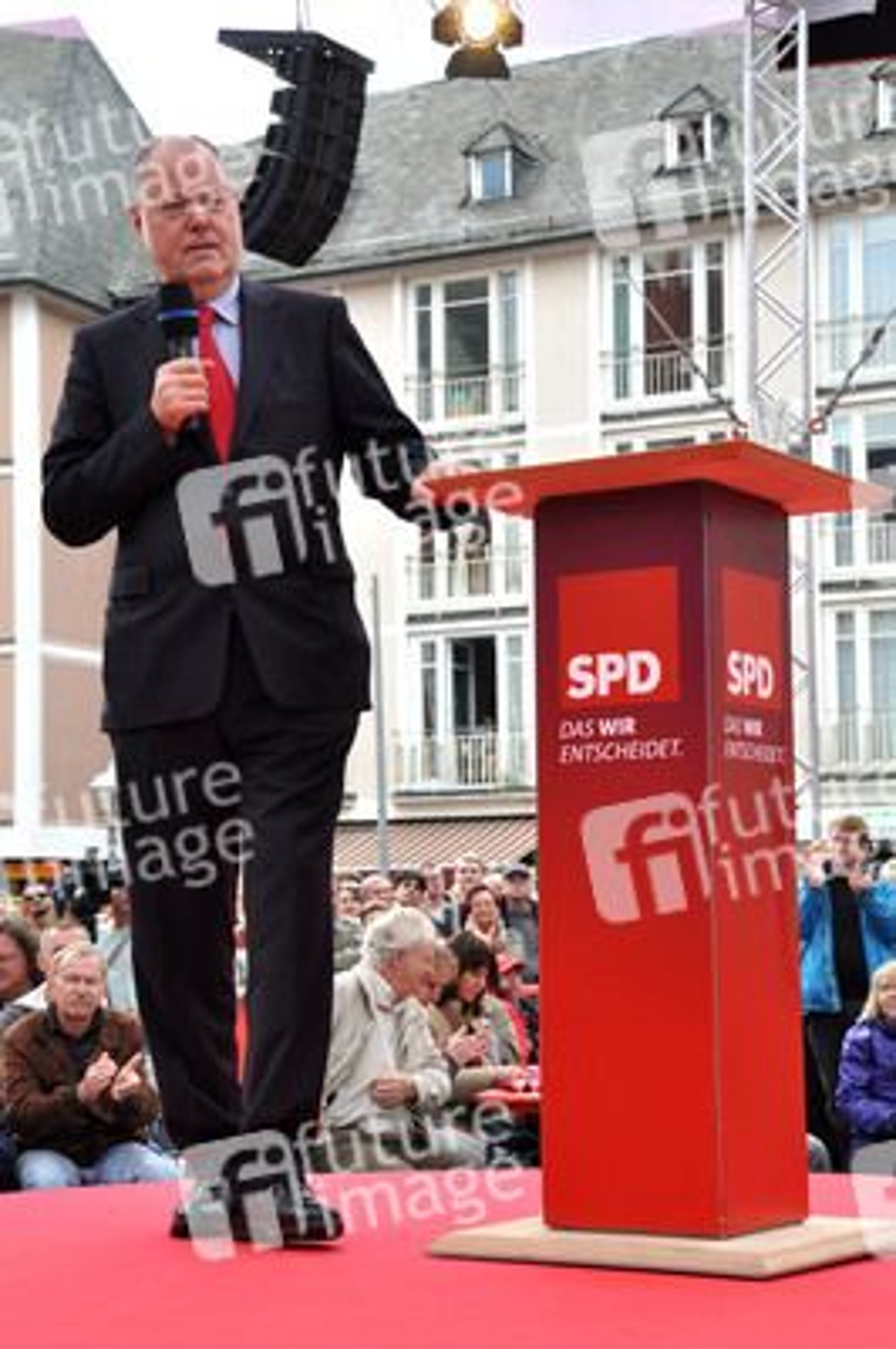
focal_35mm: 72
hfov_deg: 18.9
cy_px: 674
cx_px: 448
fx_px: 2692
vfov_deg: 28.1
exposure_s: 1/160
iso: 400
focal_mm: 48
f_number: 8
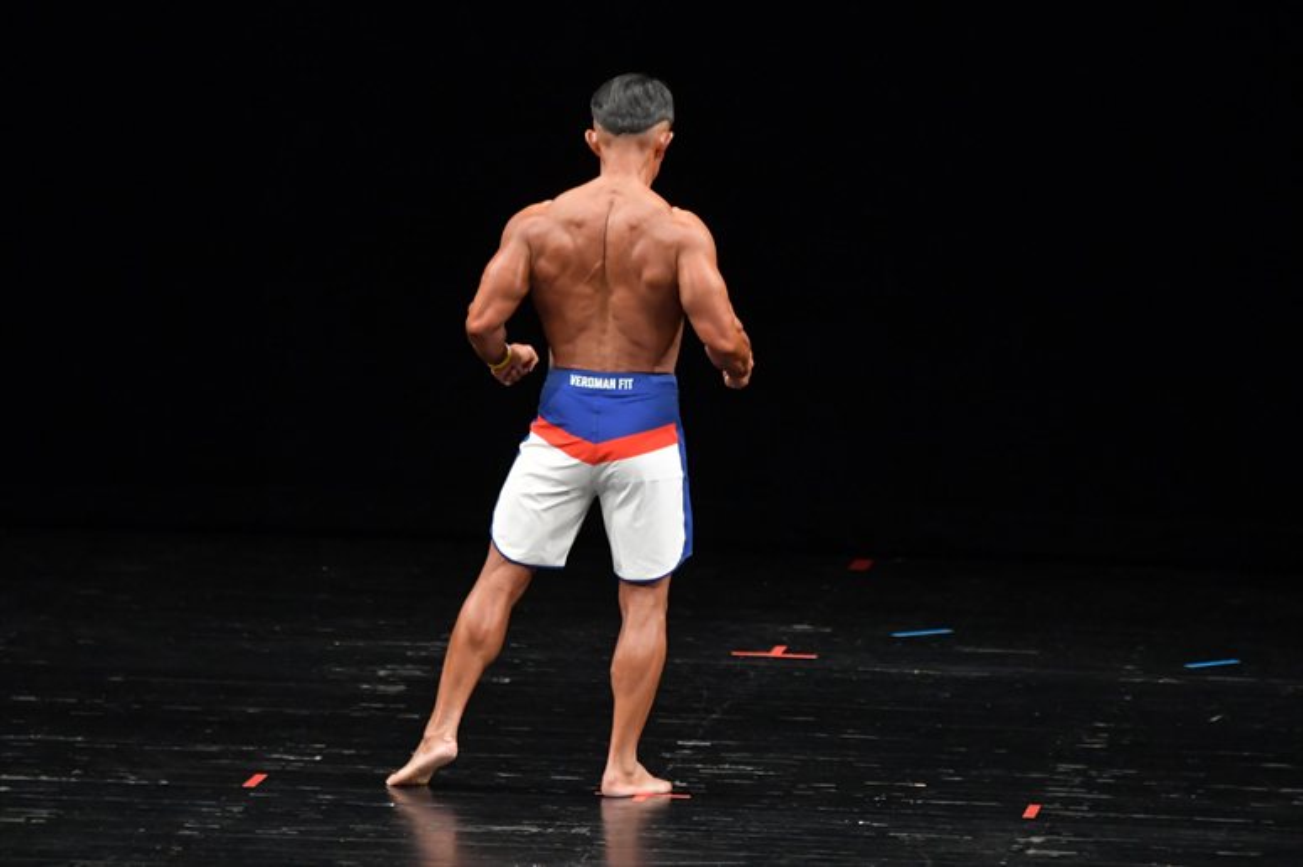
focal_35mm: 285
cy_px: 434
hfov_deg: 7.2
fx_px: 10311
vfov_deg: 4.8
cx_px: 652
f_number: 5.6
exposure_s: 1/400
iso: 3200
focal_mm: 190
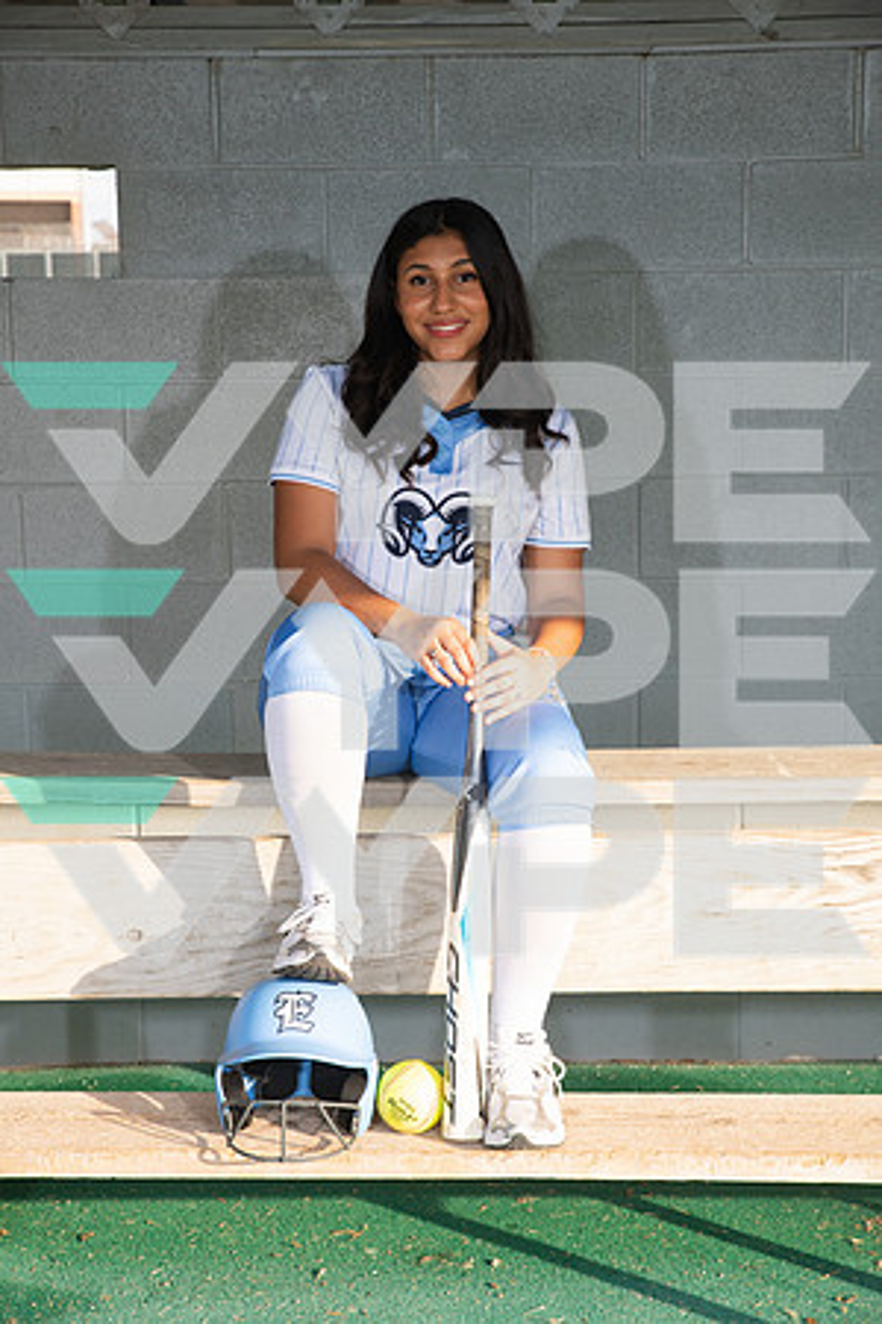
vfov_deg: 31.0
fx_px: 2389
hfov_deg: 20.9
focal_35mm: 65
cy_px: 662
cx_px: 441
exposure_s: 1/250
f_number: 8
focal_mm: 65
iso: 250
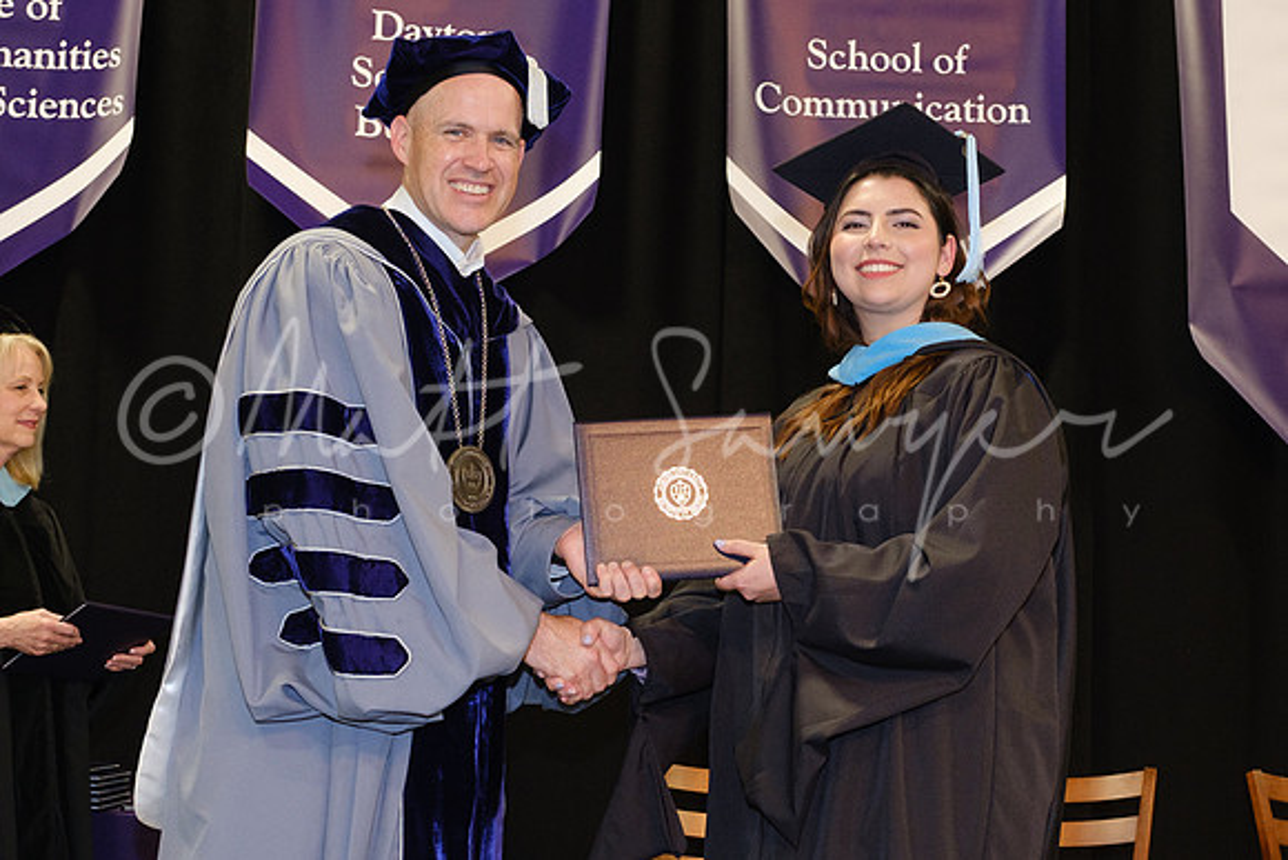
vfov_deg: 24.8
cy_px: 546
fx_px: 1946
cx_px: 717
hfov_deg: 36.6
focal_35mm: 54
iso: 1250
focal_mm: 22.7
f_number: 4
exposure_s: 1/125
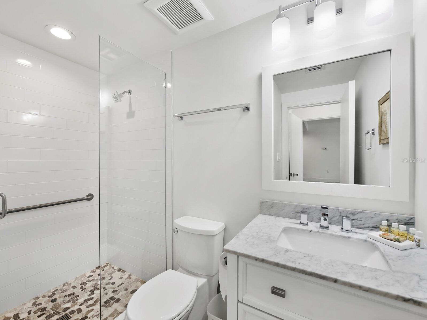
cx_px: 214
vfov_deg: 85.7
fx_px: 173
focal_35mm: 14
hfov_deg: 102.0
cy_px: 160
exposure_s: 1/10
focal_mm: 7
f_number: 7.1
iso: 400
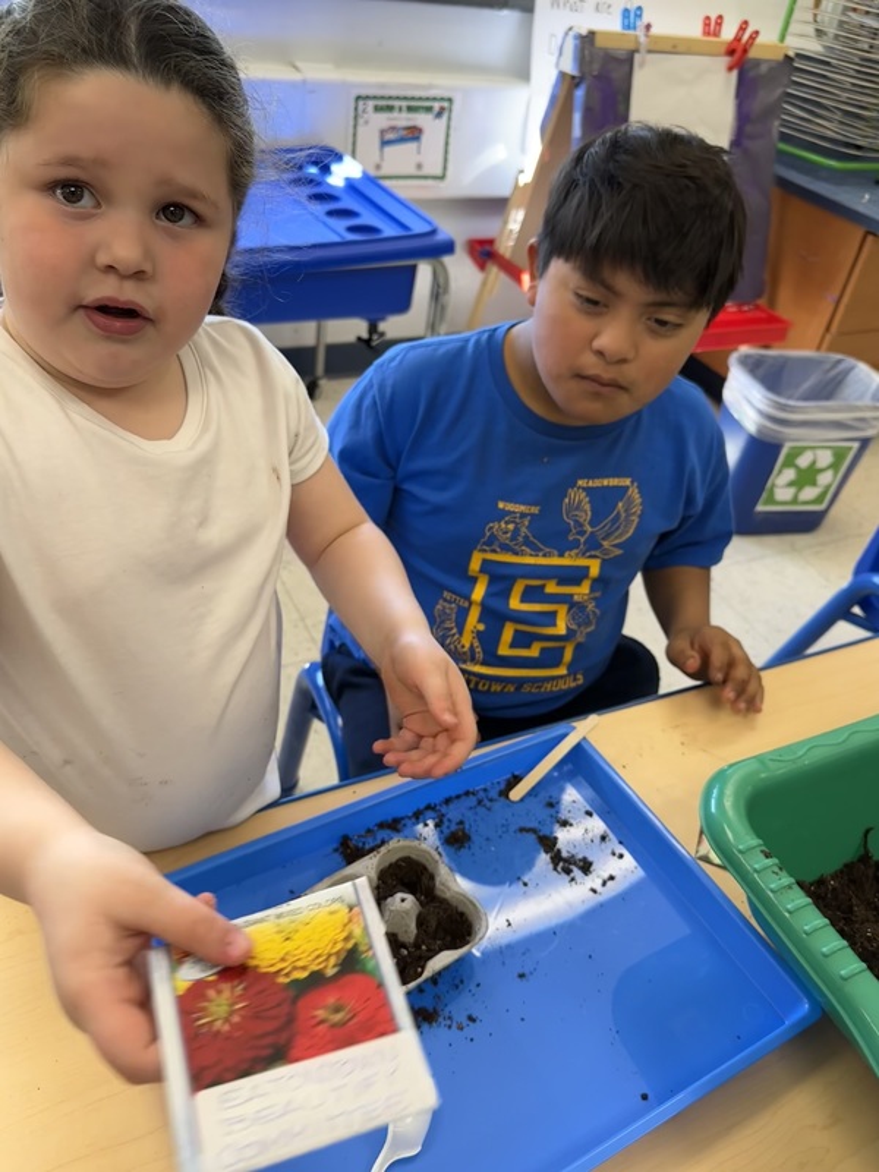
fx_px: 813
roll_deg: -11.0
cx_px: 440
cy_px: 586
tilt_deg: -37.1
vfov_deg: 71.6
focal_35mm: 24
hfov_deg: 56.8
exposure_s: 1/120
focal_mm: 6.86
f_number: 1.78
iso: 125
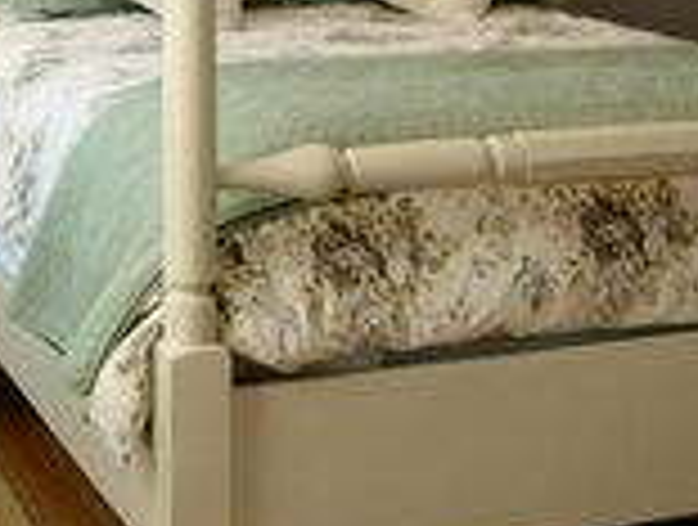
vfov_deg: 16.4
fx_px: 1819
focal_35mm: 90
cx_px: 329
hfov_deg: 21.7
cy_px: 121
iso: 64
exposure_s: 1/57
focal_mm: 7.8
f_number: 2.8
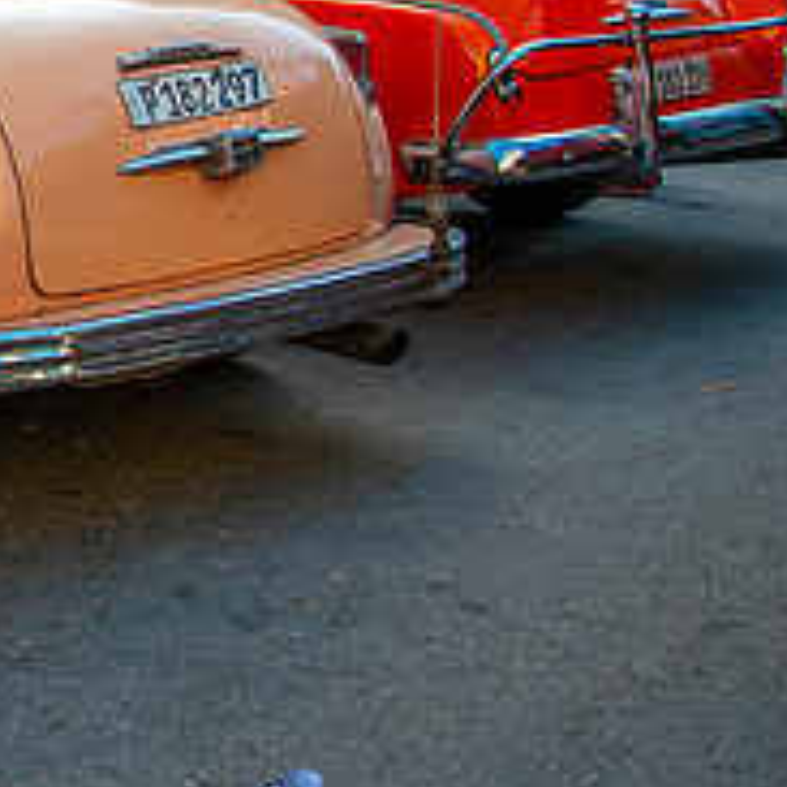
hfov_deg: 21.9
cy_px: 34
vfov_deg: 24.4
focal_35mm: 68
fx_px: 1749
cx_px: -323
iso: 100
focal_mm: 24
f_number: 6.3
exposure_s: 1/160
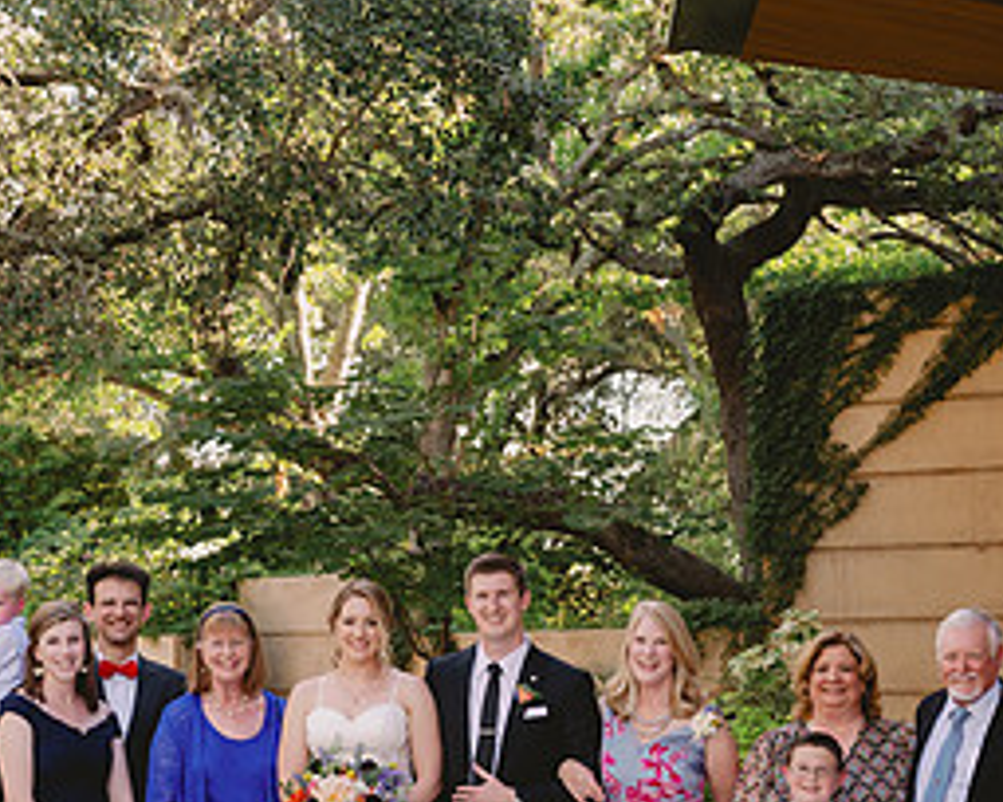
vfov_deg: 16.2
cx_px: 389
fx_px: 2790
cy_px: 719
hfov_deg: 20.3
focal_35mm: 94
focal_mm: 44
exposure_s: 1/640
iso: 800
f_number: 4.5
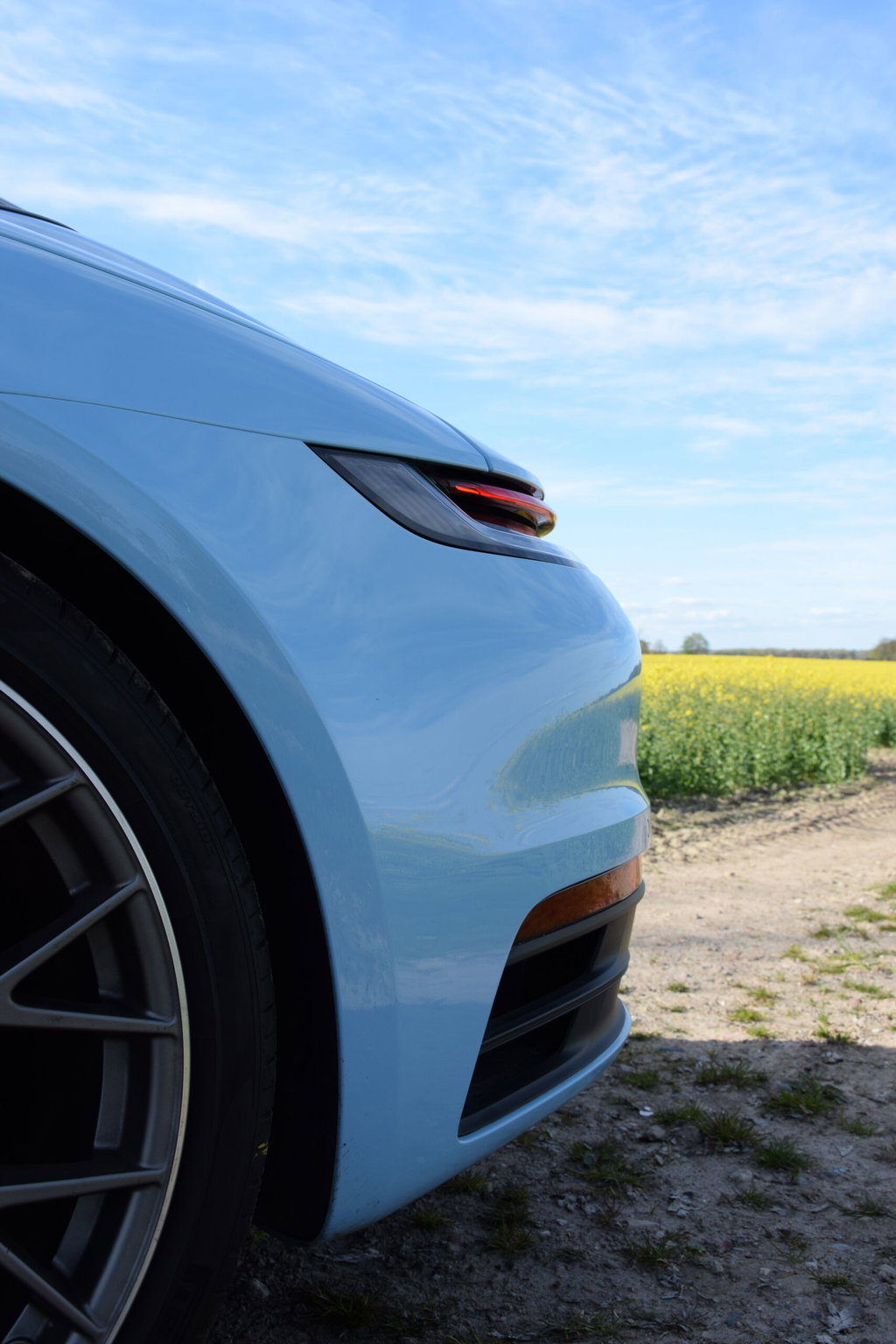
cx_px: 448
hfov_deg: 35.5
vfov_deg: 51.3
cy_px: 672
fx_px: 1400
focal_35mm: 38
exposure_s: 1/250
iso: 200
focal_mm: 25
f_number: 8
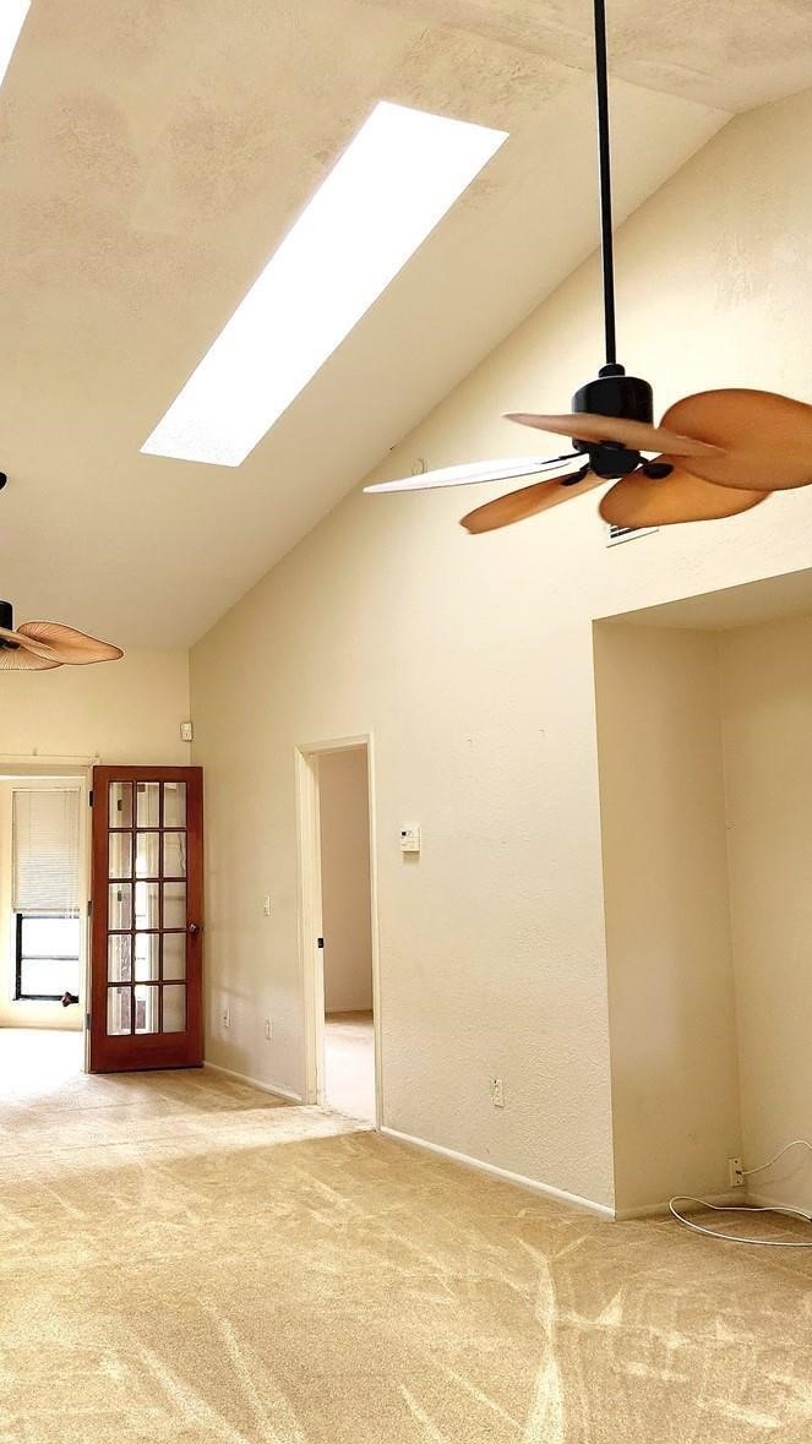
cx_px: 274
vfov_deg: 58.0
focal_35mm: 34
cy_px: 713
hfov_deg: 34.3
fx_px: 1302
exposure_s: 1/120
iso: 320
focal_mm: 6.4
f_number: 1.8
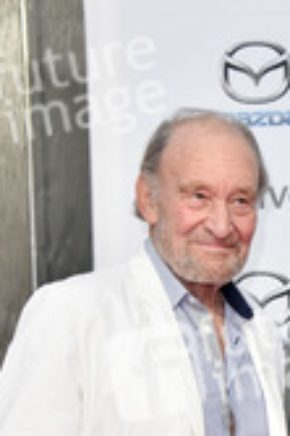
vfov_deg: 14.4
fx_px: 1683
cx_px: 316
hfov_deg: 9.7
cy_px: 491
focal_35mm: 139
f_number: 5.6
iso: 1000
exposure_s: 1/160
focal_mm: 58
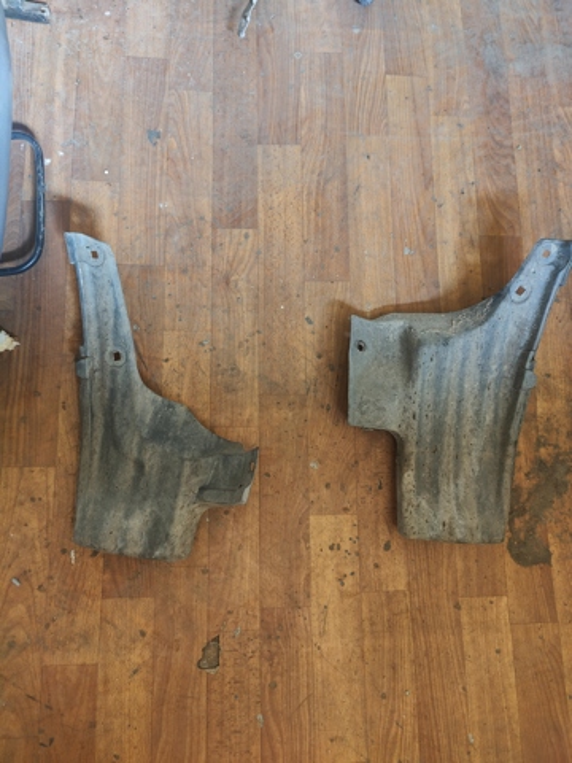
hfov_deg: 58.9
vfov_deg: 73.9
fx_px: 507
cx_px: 286
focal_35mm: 23
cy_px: 382
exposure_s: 1/40
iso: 400
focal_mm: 6.06
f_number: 1.8
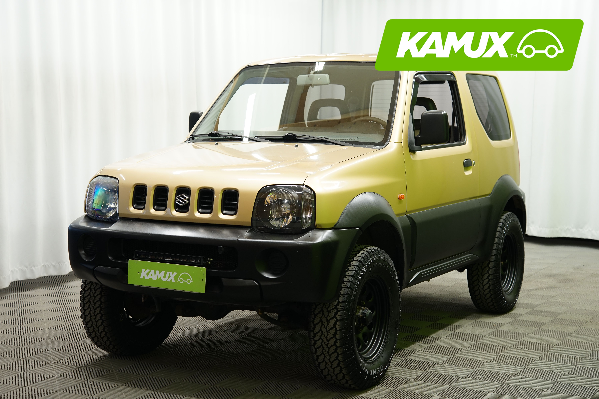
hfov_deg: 32.4
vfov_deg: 21.9
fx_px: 1032
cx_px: 300
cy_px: 200
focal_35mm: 62
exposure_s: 1/15
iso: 500
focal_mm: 62
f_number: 5
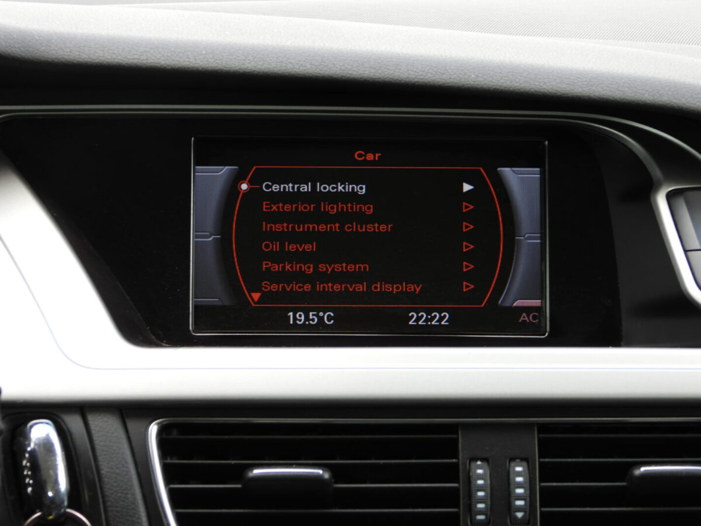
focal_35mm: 105
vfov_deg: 14.1
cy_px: 263
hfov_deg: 18.7
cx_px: 350
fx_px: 2126
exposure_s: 1/80
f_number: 4
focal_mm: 18.9
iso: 100
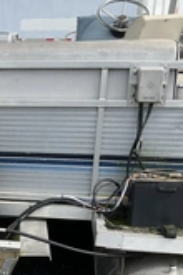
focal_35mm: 73
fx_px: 557
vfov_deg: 26.9
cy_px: 242
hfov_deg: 17.4
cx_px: -63
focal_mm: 3
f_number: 1.8
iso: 25
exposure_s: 1/816
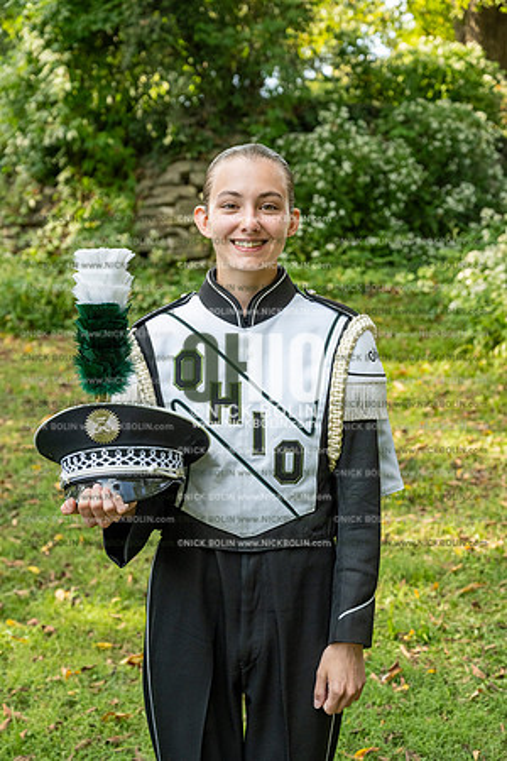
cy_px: 380
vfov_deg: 34.5
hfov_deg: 23.4
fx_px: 1225
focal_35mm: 58
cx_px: 254
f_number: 5.6
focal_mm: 58
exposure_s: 1/640
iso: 1000
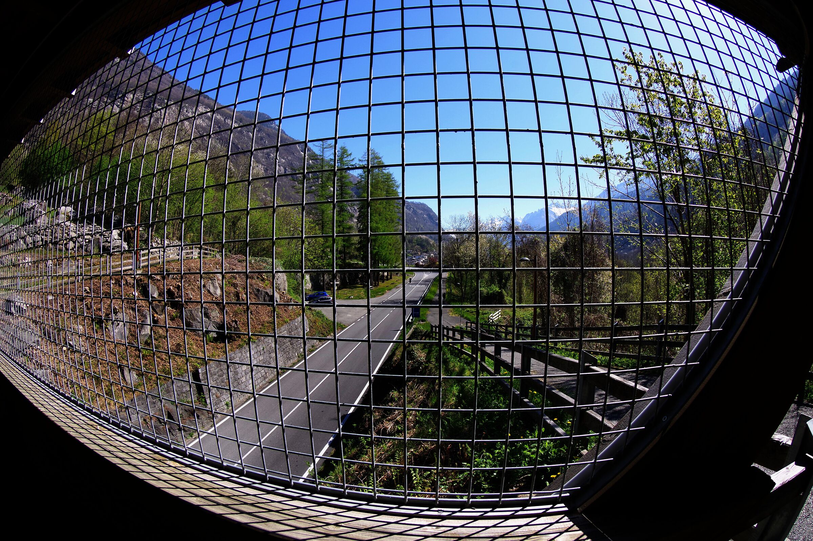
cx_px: 406
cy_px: 270
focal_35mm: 15
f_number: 13
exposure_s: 1/100
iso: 200
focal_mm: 10
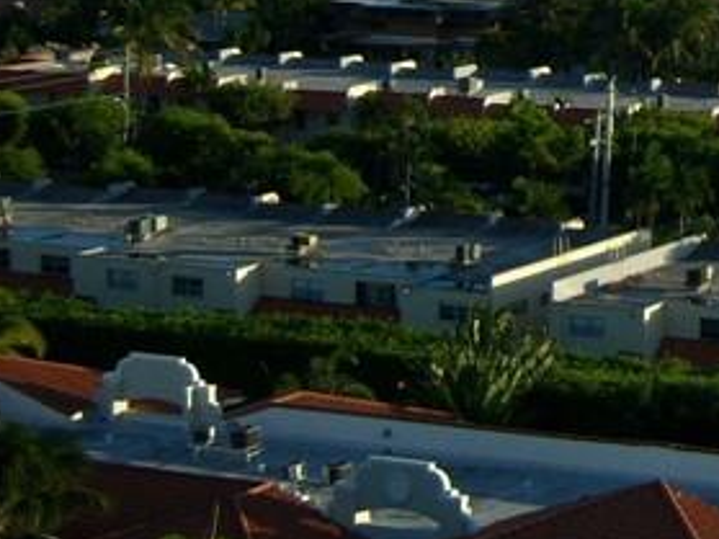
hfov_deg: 13.5
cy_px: -155
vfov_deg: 11.0
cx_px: 1278
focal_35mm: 132
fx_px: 2741
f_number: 2.8
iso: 80
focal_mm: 7.5
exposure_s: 1/1000
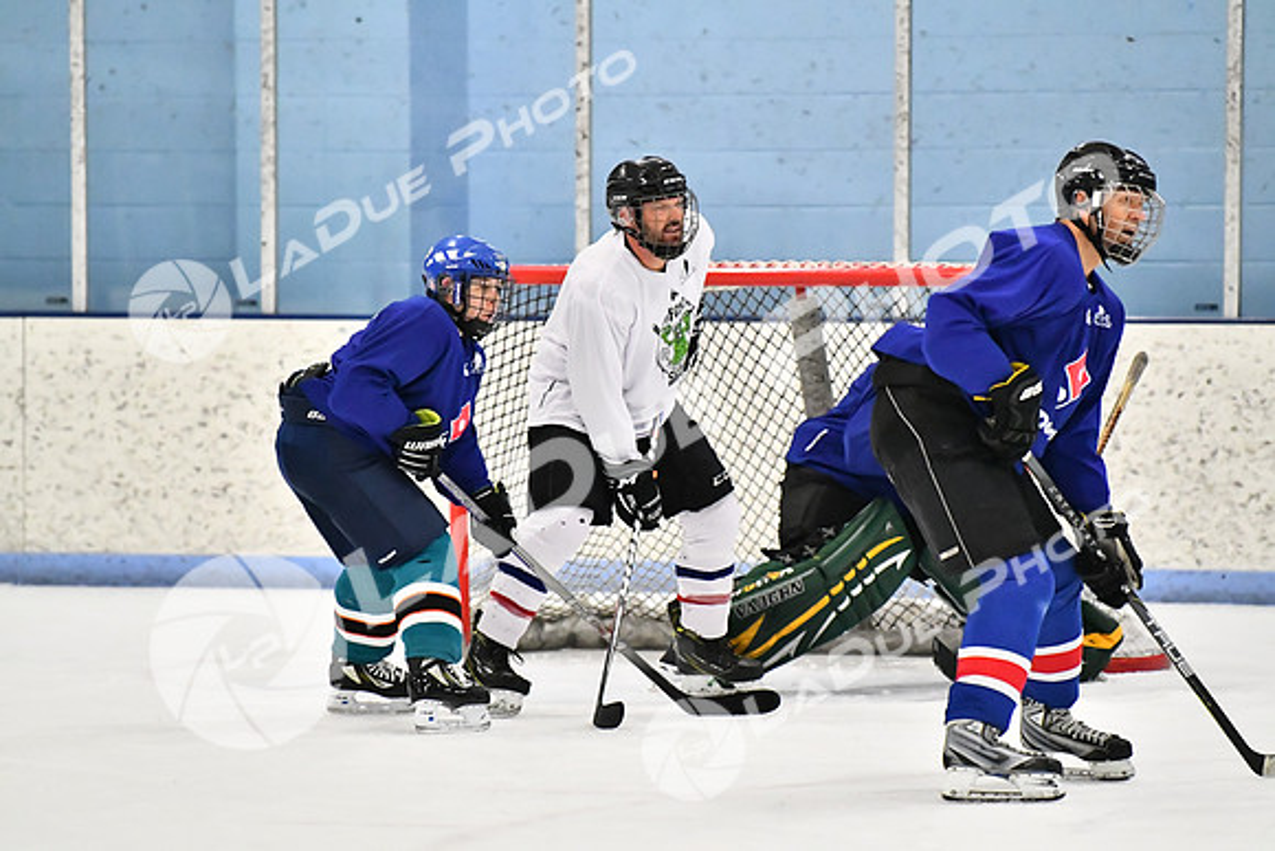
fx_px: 10096
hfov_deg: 7.2
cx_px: 638
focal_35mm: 285
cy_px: 426
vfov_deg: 4.8
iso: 6400
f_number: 3.2
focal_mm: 190
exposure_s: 1/1250
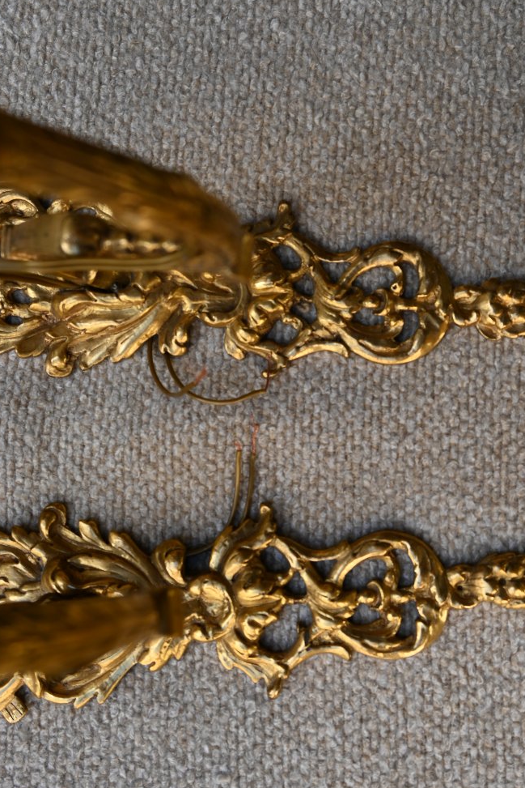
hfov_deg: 35.1
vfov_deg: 50.8
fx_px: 829
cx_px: 299
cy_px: 413
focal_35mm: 38
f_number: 5.6
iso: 200
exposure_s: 1/250
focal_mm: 20.5
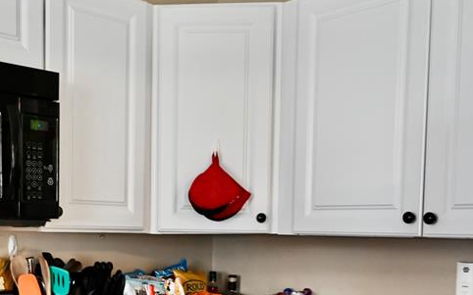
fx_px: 670
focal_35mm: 52
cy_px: 286
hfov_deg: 38.6
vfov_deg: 23.9
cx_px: 180
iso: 3200
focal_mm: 24
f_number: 4
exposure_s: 1/80
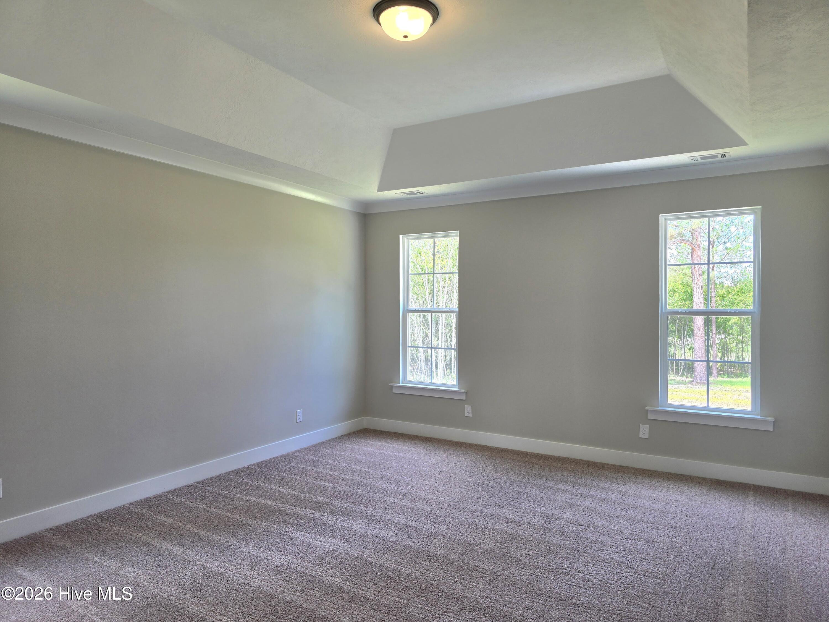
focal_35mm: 23
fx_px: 551
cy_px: 311
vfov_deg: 58.9
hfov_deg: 73.9
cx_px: 414
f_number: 1.7
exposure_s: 1/120
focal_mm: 6.3
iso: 32
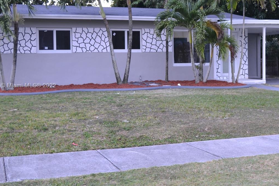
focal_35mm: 57
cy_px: 86
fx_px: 442
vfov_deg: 23.7
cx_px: 188
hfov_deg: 34.7
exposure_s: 1/80
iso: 400
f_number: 4.5
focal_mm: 24
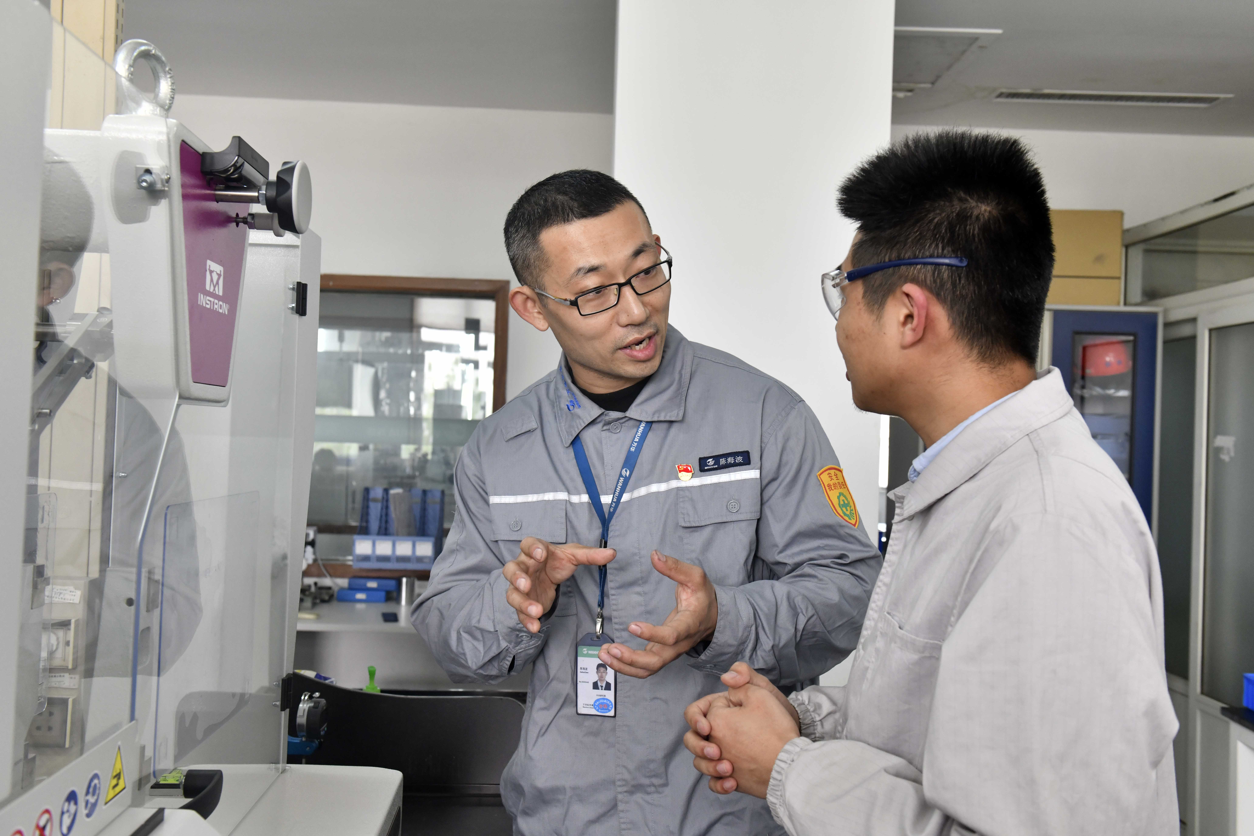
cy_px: 418
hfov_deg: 54.4
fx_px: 1219
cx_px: 627
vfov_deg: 37.9
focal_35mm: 35
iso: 1250
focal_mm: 35
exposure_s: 1/125
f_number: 4.5
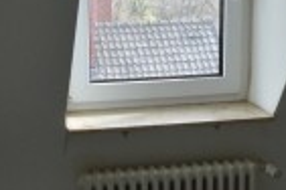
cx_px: 150
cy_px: 46
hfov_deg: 23.6
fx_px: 683
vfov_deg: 15.8
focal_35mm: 86
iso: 500
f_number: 3.5
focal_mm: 18
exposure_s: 1/500
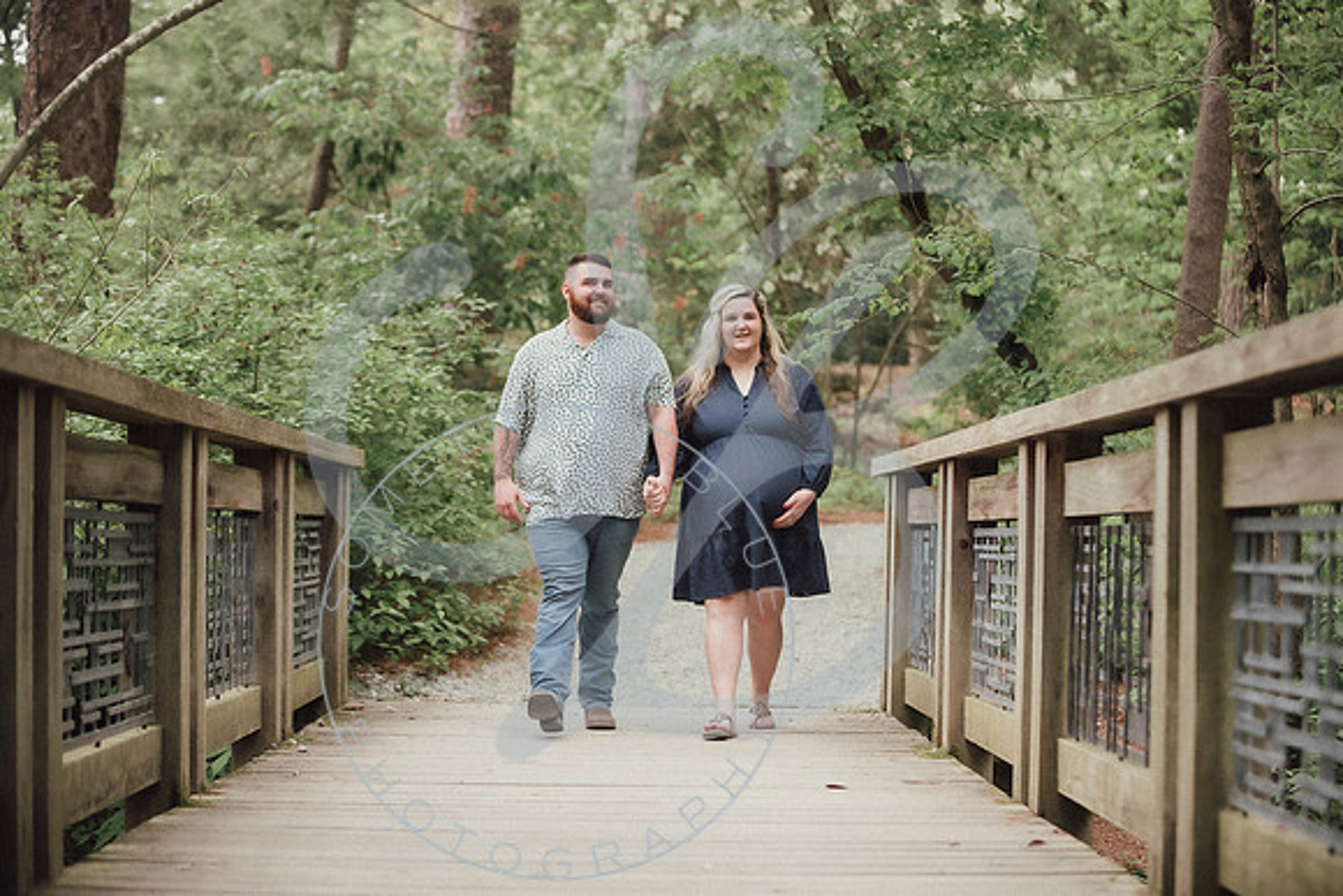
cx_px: 693
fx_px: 2713
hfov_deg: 27.8
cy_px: 448
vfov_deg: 18.8
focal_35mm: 73
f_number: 2.8
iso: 400
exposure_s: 1/320
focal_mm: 70
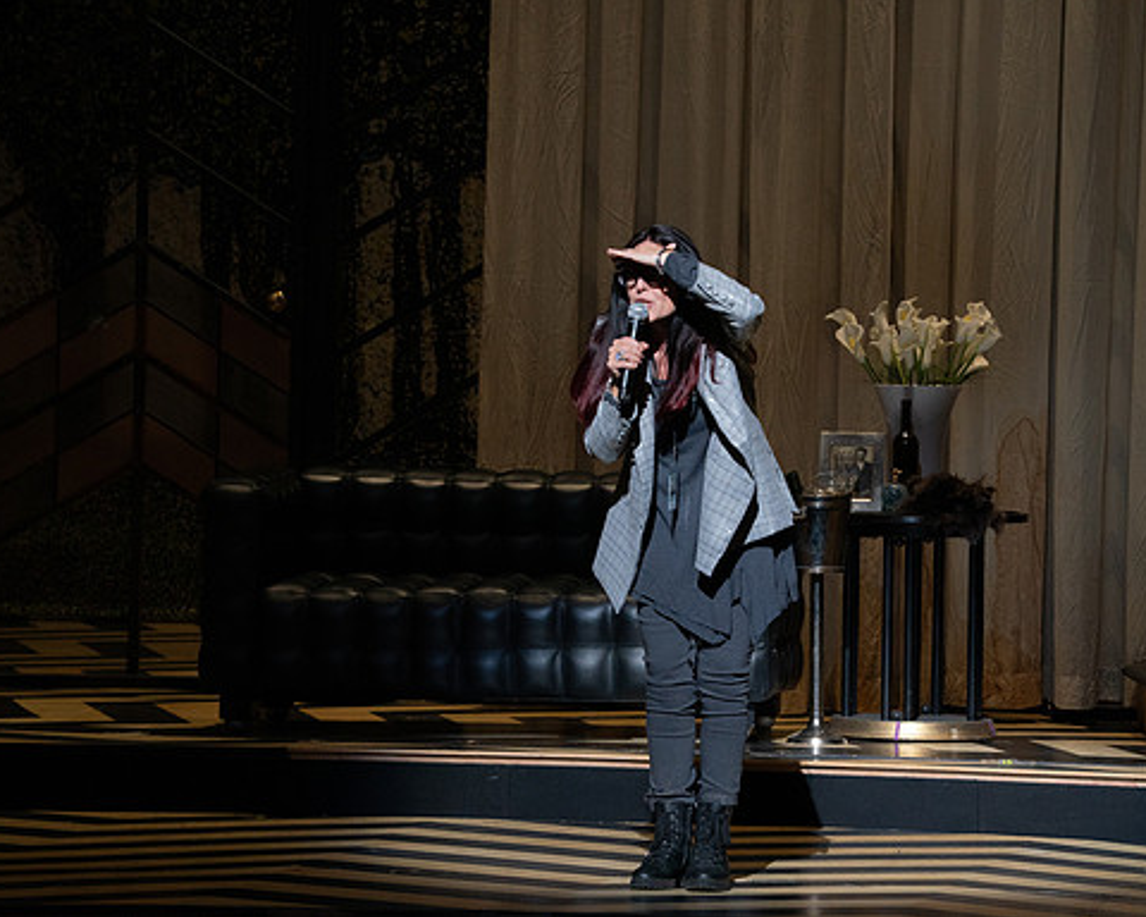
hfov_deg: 8.5
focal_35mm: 227
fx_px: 7699
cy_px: 457
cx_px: 678
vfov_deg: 6.8
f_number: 13
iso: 3200
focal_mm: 200
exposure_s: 1/160
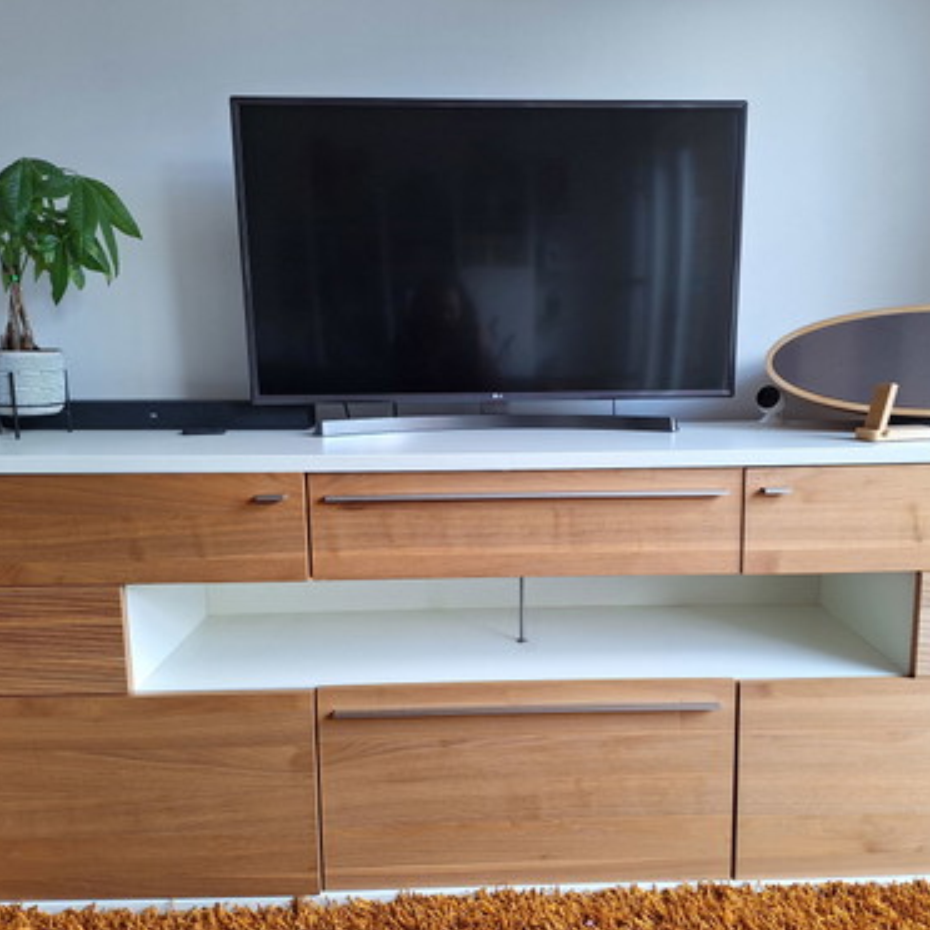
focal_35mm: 28
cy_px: 475
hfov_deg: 57.2
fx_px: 851
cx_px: 502
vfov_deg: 57.3
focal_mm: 5.54
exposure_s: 1/50
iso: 40
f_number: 1.8
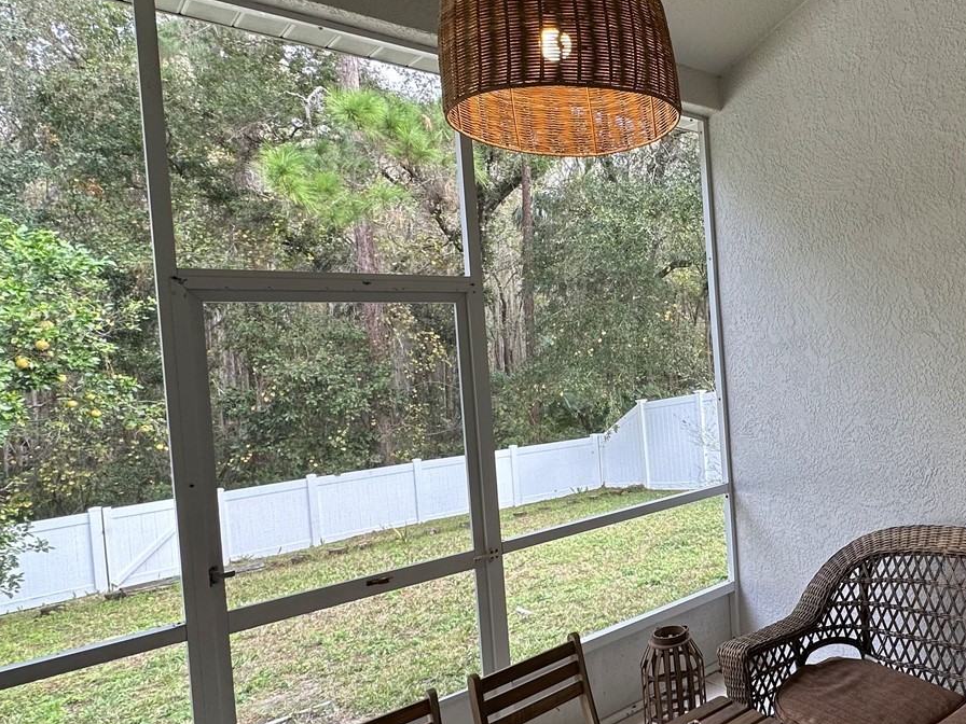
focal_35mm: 25
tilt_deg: -2.5
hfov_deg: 64.0
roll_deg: +3.6
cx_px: 758
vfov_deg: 54.9
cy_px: 364
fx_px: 698
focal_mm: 2.22
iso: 40
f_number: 2.2
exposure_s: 1/99
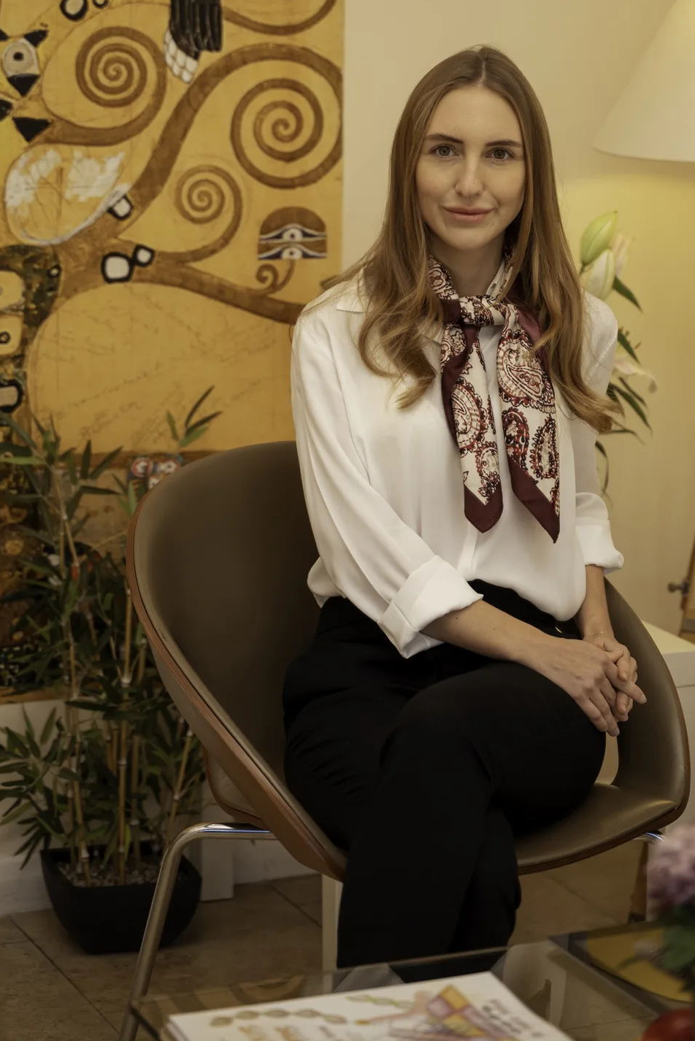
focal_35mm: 101
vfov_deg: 20.1
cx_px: 385
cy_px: 353
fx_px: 2922
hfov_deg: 13.6
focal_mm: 75
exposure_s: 1/400
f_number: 2.8
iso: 250
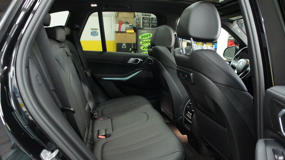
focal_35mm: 29
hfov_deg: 66.1
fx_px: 219
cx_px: 142
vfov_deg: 40.2
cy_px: 81
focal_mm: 18
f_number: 3.5
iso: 1600
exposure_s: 1/20
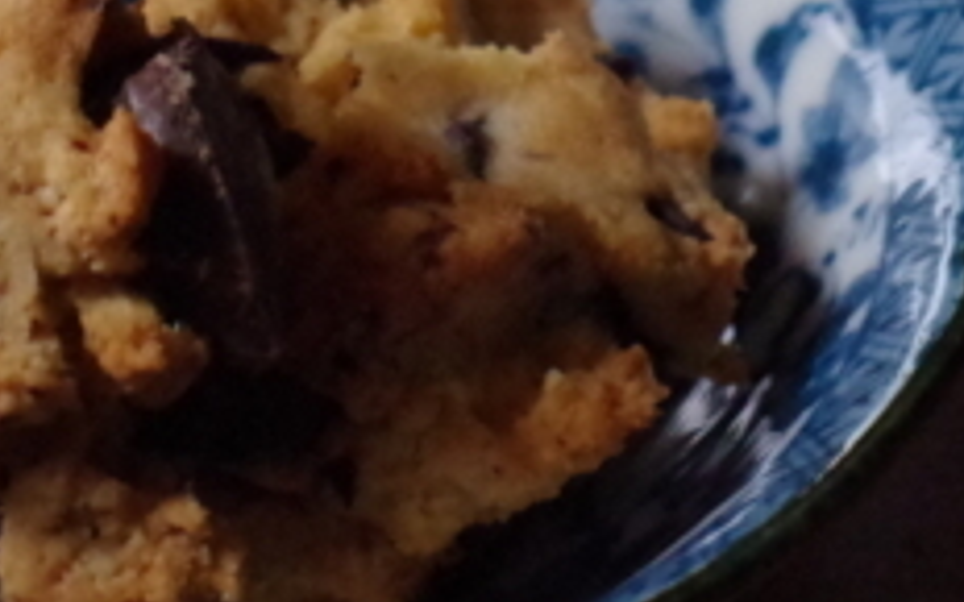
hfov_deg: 6.2
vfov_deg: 3.9
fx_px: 8854
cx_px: 652
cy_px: -347
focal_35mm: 337
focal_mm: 50
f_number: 5.6
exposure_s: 1/100
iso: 4000
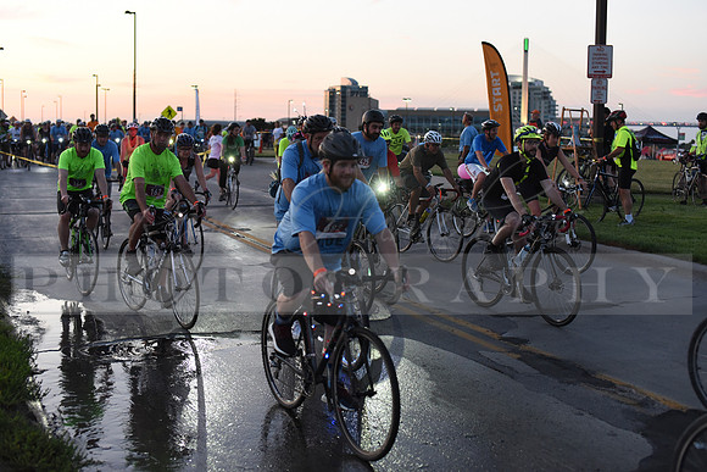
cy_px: 236
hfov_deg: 39.6
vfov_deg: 27.0
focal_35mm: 50
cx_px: 354
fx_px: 982
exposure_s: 1/400
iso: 2500
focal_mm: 50
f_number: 2.8
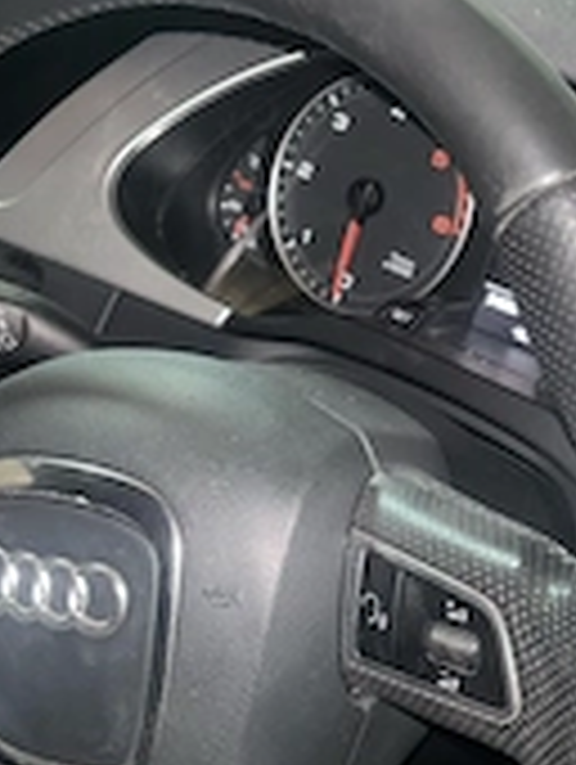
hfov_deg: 24.0
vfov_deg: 30.9
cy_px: 603
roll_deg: -0.8
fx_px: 1350
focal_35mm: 61
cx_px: 225
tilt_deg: -41.2
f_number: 1.5
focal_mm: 5.7
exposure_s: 1/4
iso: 50
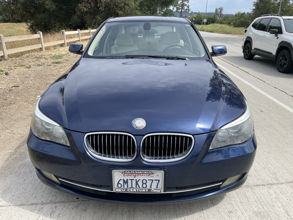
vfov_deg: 53.1
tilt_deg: -21.0
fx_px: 220
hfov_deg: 67.3
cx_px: 146
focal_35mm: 26
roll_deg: -1.3
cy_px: 110
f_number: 1.6
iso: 32
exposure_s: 1/2506
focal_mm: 4.2
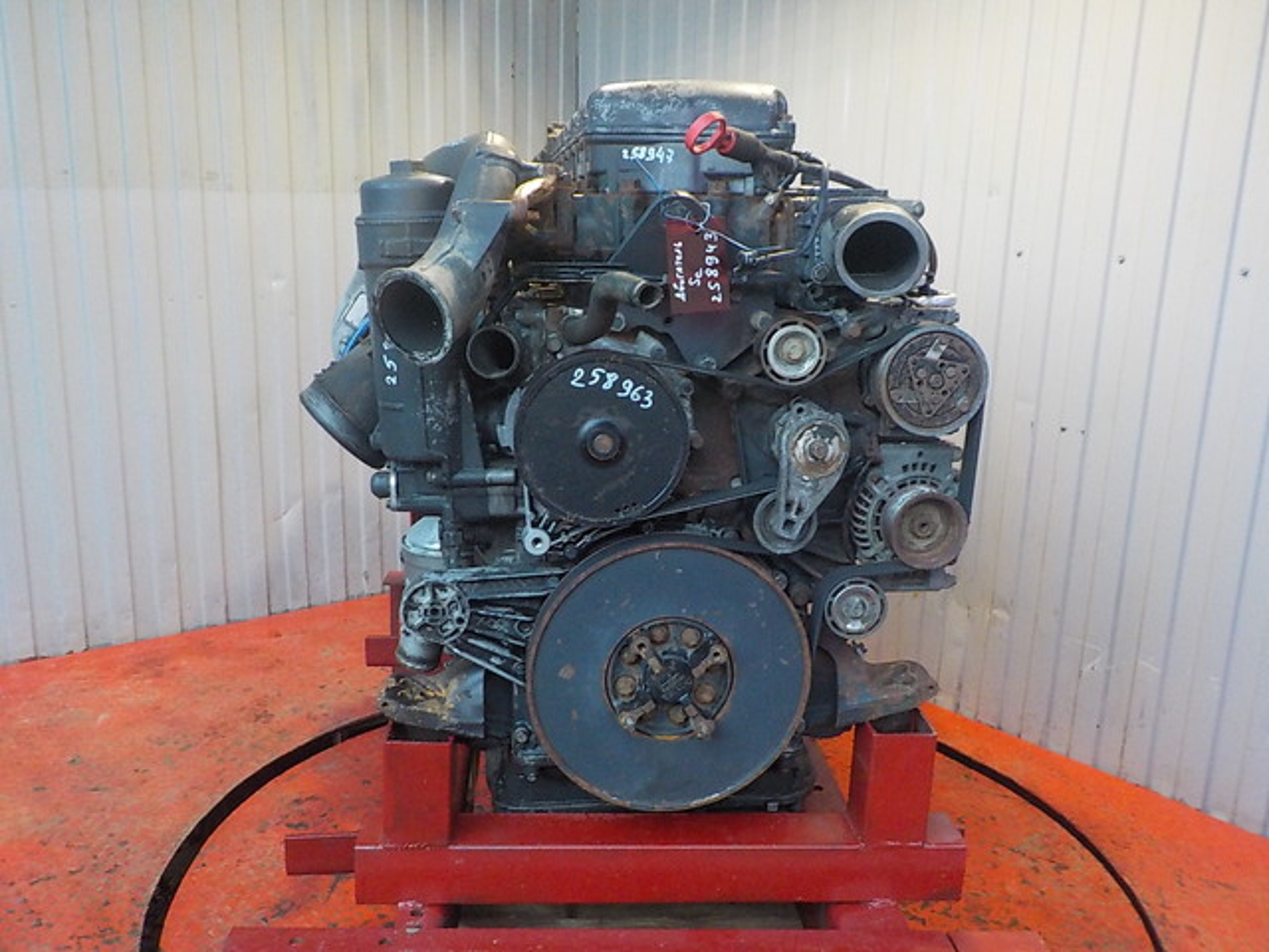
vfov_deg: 46.8
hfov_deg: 60.0
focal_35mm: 30
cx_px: 634
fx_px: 1100
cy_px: 476
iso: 400
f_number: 3.3
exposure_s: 1/30
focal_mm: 4.1
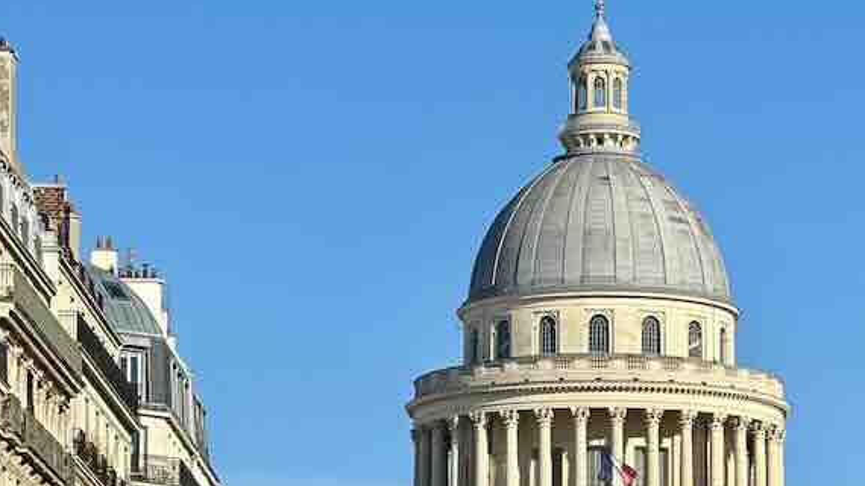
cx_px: 689
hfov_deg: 10.7
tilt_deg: +5.6
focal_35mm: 201
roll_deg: +0.1
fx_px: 4608
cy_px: 664
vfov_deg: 6.0
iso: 32
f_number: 2.8
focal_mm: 9
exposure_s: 1/664
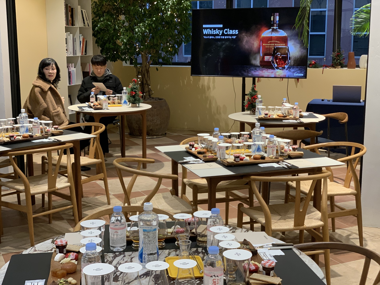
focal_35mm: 52
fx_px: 571
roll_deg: -1.2
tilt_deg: -9.4
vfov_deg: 28.0
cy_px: 142
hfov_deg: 36.8
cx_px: 190
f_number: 2.4
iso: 125
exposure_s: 1/60
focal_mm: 6
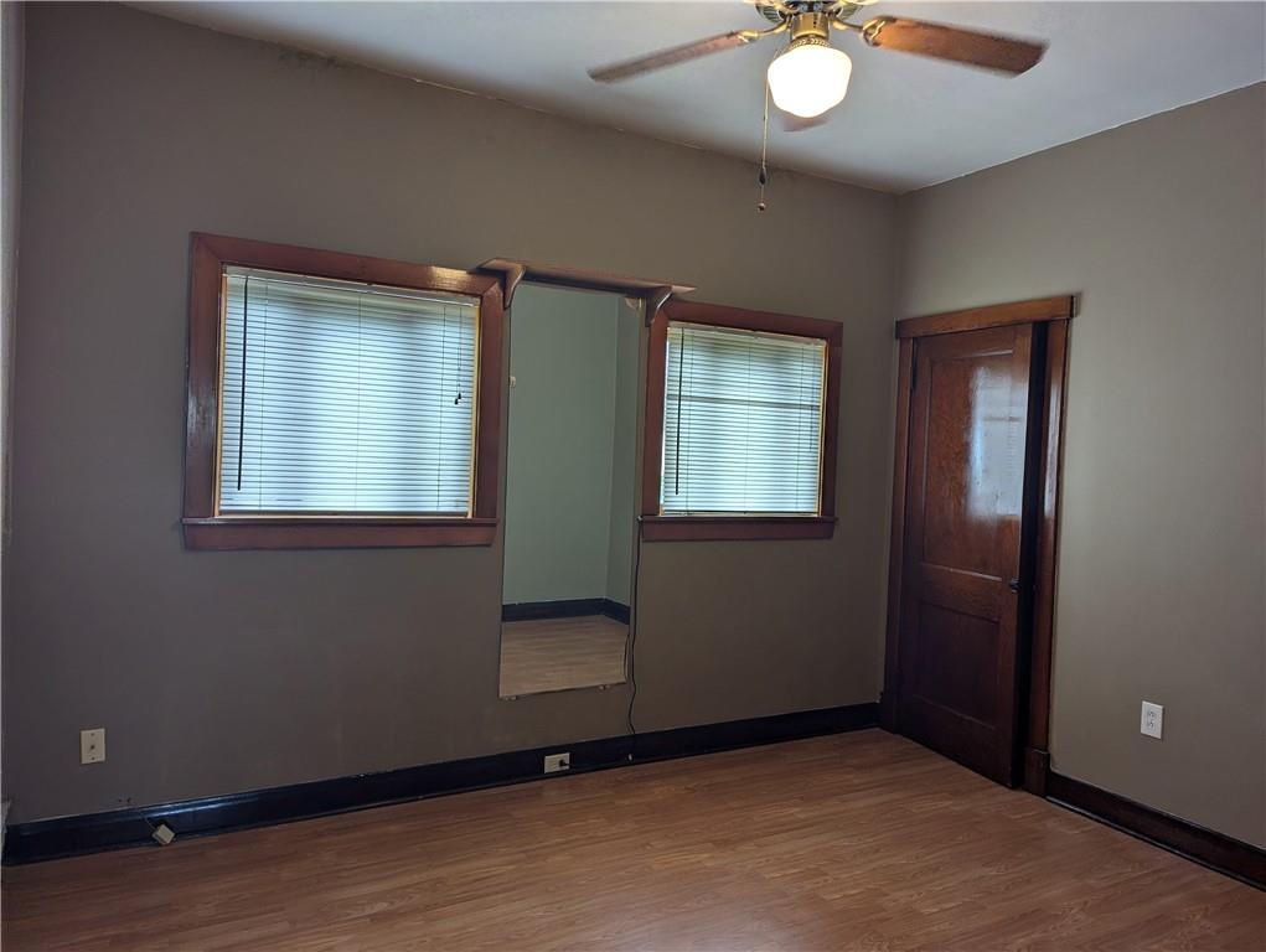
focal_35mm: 24
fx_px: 879
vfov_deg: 56.9
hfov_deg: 71.5
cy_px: 476
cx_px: 633
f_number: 1.85
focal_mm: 6.81
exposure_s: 1/120
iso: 59
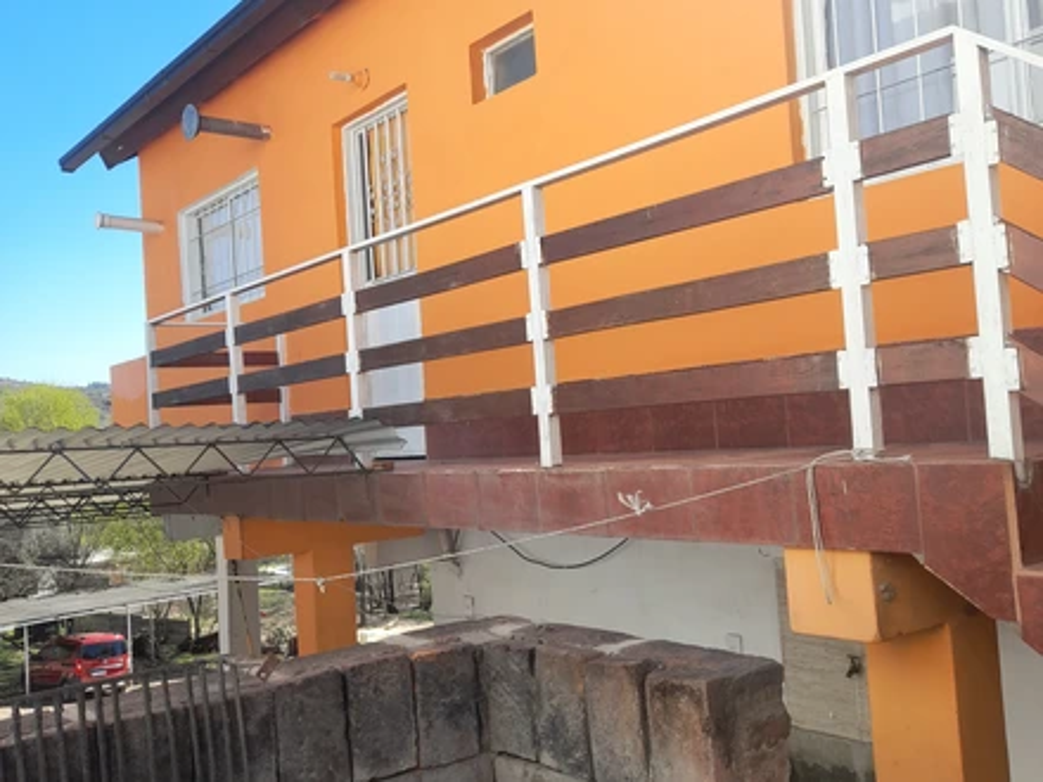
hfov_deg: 69.4
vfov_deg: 54.9
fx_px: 753
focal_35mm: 25
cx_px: 522
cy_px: 391
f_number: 2
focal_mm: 4.6
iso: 20
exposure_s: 1/308
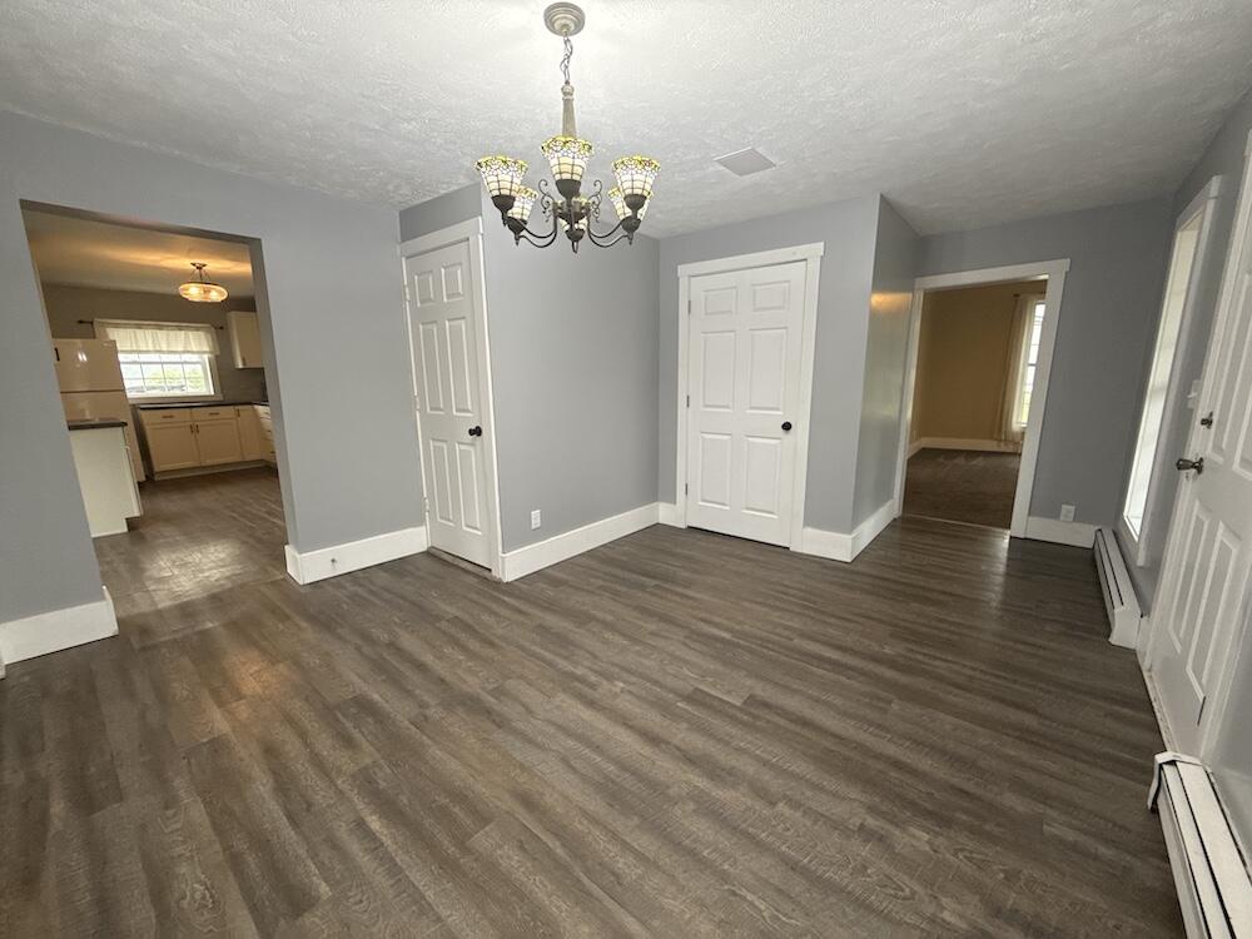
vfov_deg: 85.7
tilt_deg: -11.2
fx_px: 506
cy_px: 470
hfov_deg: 102.1
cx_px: 626
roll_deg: +0.9
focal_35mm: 14
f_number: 2.2
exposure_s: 1/60
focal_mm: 2.22
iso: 200
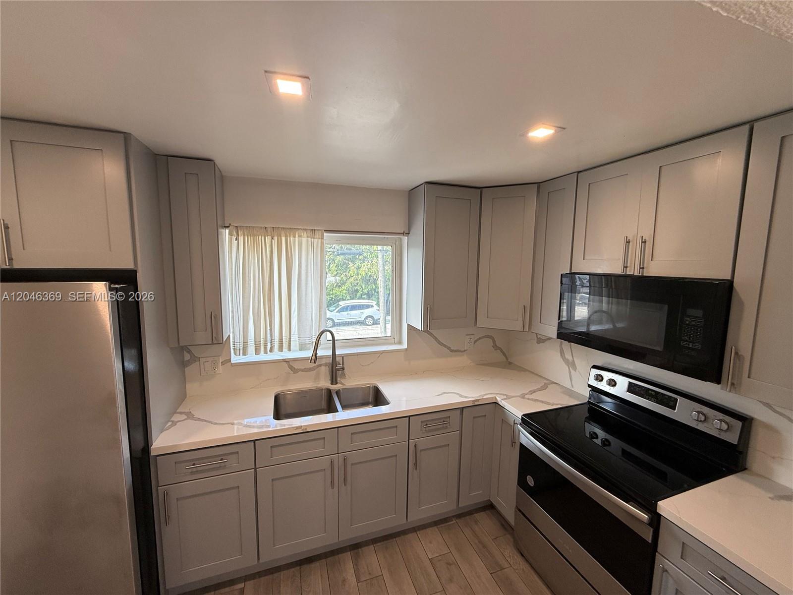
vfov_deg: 85.7
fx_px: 321
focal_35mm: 14
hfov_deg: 102.1
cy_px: 298
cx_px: 396
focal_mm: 2.22
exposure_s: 1/120
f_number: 2.2
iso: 100
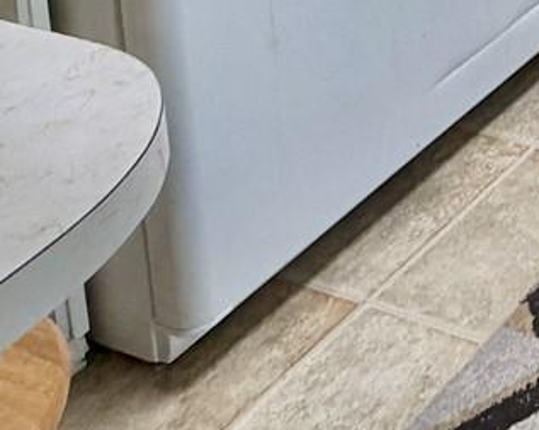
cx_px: 1020
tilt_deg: -5.6
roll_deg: +2.8
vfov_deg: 15.7
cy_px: -503
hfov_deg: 19.2
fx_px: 1100
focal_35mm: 69
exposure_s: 1/120
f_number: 2.2
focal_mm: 2.22
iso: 125
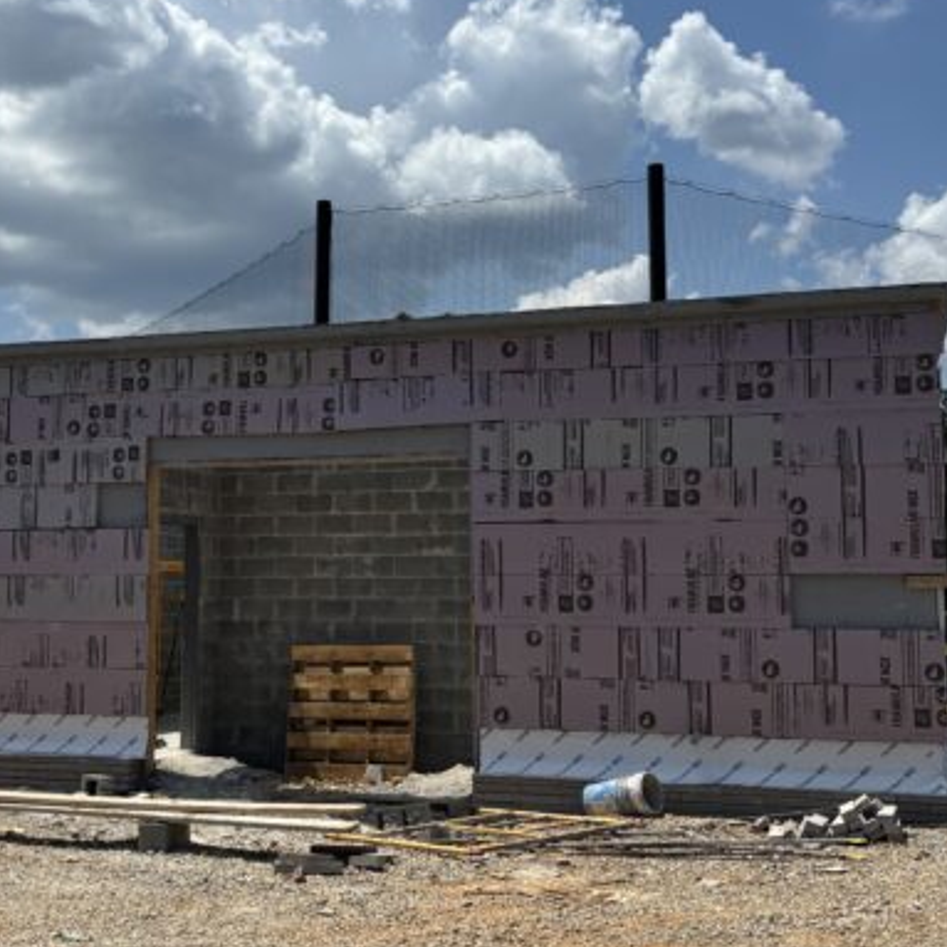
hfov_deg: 45.4
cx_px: 316
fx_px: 1114
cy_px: 440
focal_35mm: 36
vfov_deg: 46.0
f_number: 1.6
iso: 50
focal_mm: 5.96
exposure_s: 1/7194
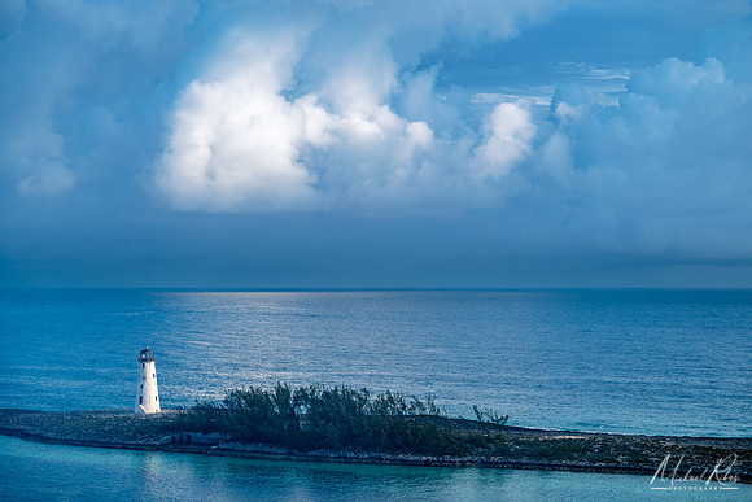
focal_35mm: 76
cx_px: 376
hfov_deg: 26.5
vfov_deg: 17.8
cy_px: 251
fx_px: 1598
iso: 100
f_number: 6.3
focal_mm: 50
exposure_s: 1/250
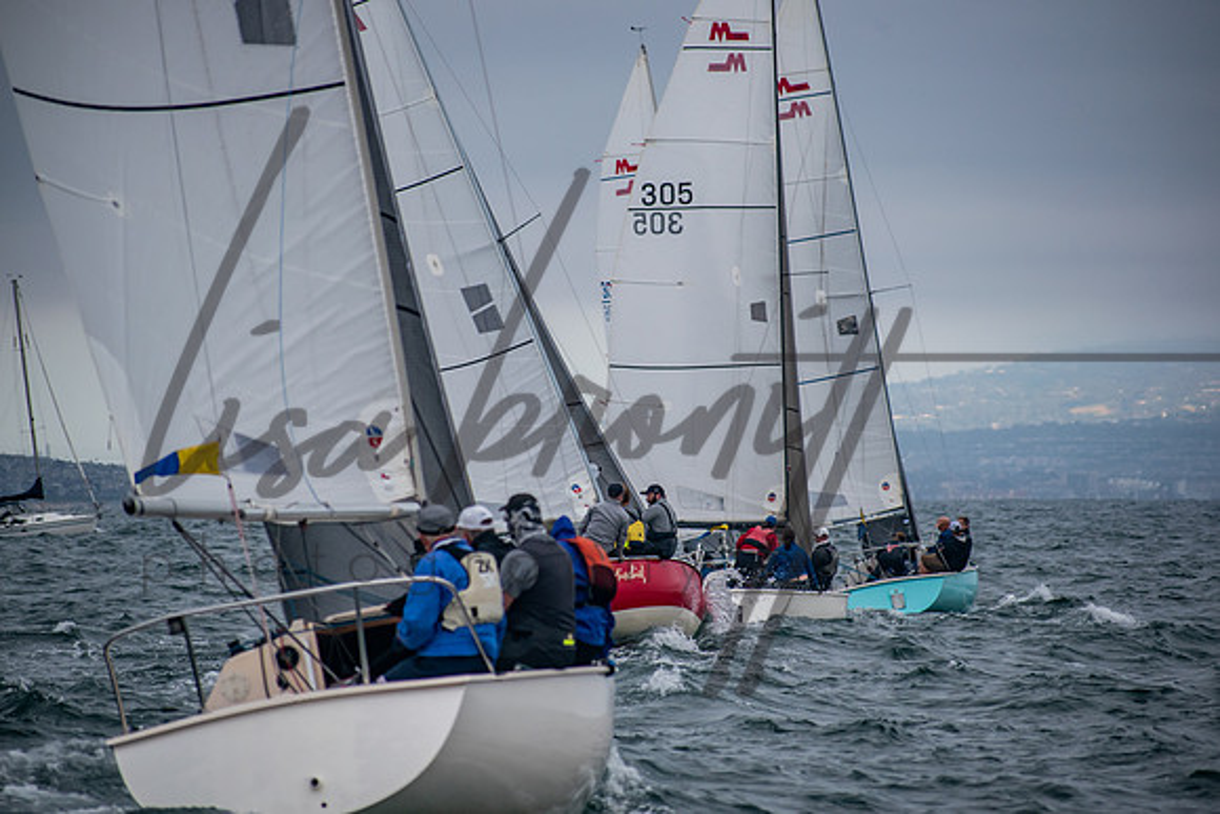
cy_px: 407
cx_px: 620
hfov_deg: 7.4
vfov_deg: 5.0
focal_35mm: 278
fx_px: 9409
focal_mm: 180
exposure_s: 1/640
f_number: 5.6
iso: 400
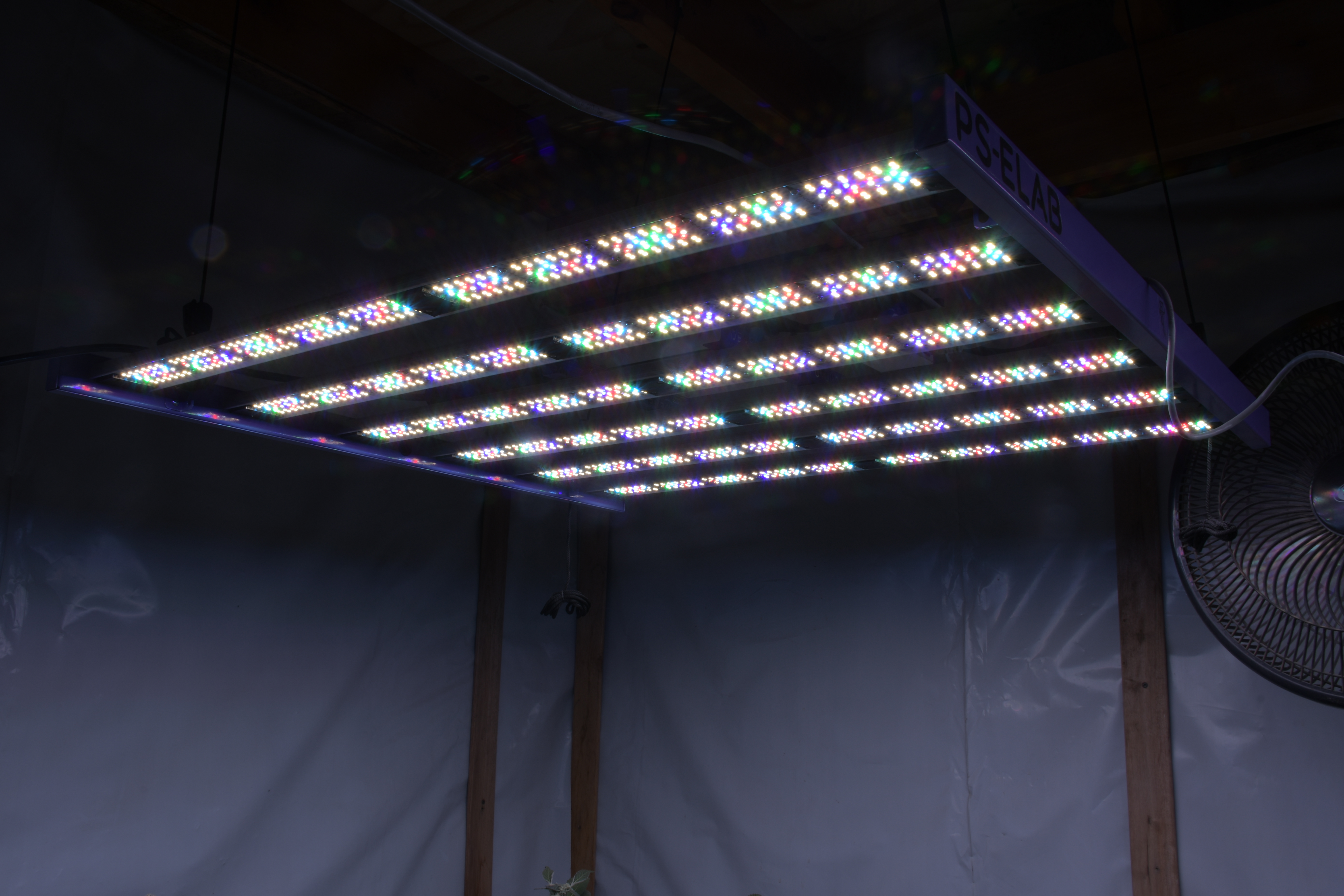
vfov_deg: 40.0
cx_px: 672
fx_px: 1232
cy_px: 448
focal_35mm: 33
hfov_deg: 57.2
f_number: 18
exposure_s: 1/60
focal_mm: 22
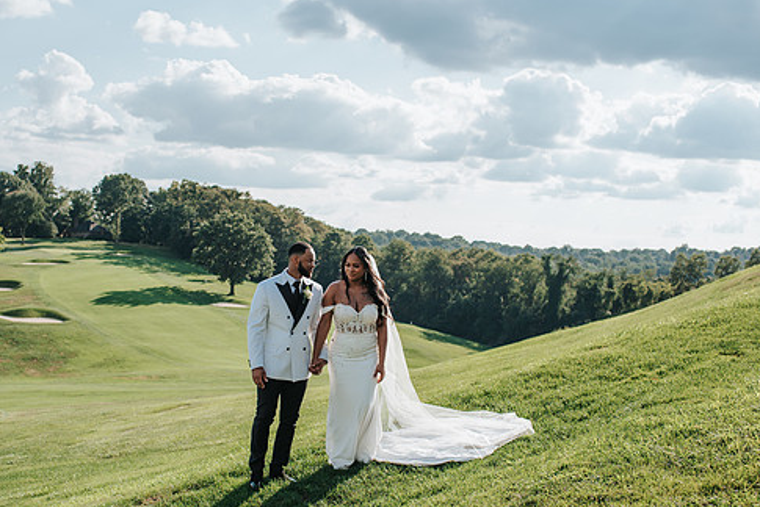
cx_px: 311
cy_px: 316
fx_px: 1014
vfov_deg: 28.0
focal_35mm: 48
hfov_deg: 40.9
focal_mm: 35
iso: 100
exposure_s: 1/1250
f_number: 3.2
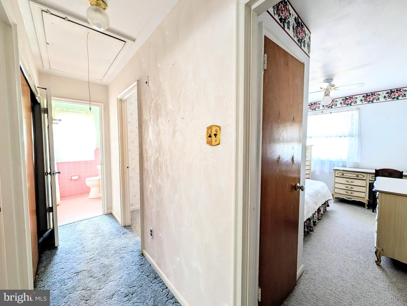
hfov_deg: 110.5
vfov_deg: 94.6
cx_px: 204
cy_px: 153
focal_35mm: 12
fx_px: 141
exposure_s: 1/79.2
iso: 87
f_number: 1.7
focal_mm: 2.02
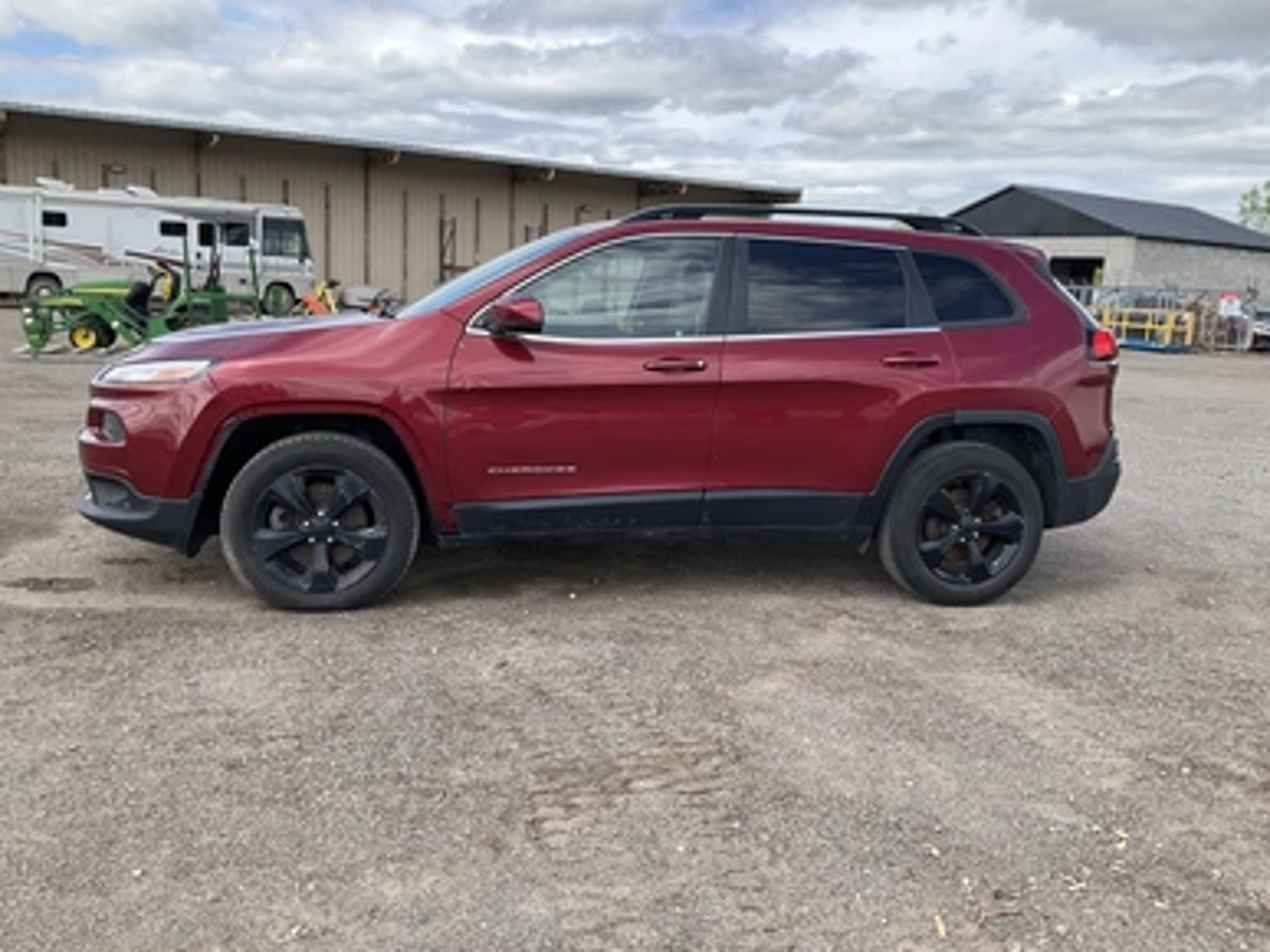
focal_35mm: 30
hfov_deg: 60.0
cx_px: 637
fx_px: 1100
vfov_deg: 46.8
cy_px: 483
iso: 25
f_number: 1.8
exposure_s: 1/781
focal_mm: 3
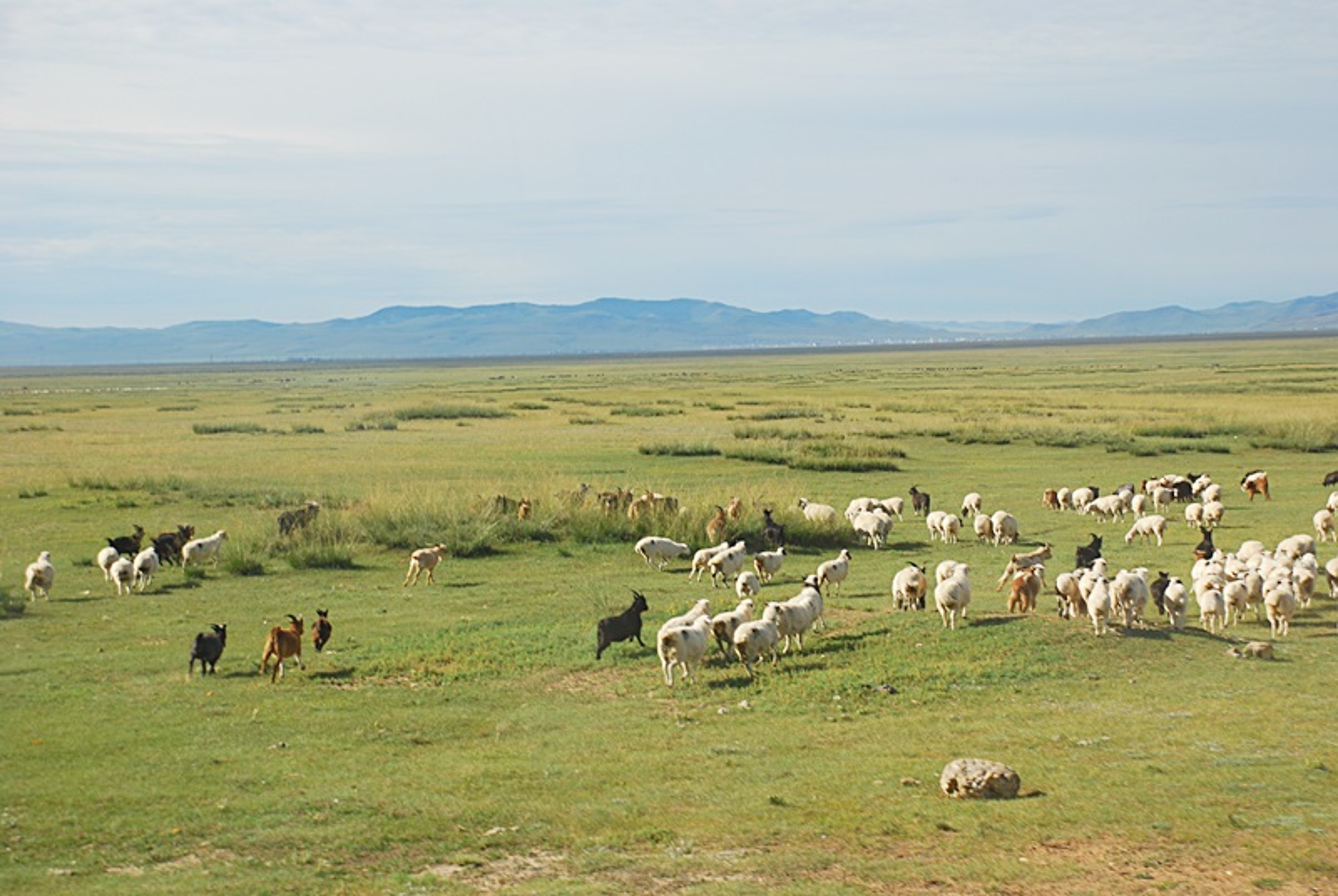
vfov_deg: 18.2
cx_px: 669
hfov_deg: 27.0
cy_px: 448
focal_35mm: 75
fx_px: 2792
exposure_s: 1/320
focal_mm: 50
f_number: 6.3
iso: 100
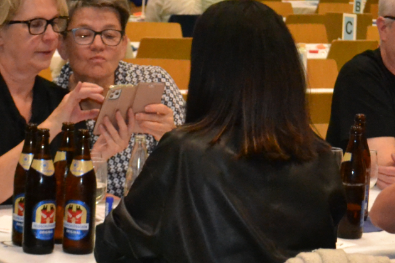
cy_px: 117
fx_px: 1553
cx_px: 232
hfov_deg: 14.5
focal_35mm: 142
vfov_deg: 9.7
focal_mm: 29
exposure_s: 1/60
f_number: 4.5
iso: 3200
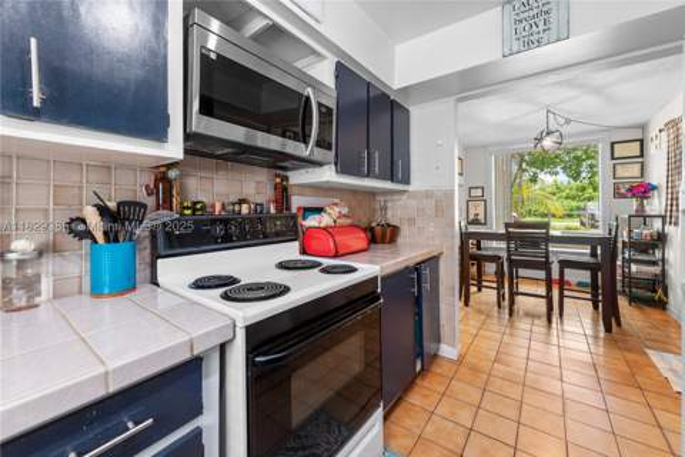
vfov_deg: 81.2
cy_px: 228
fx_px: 266
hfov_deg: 104.3
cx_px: 342
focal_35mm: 14
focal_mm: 14
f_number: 6.3
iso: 1250
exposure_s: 1/25
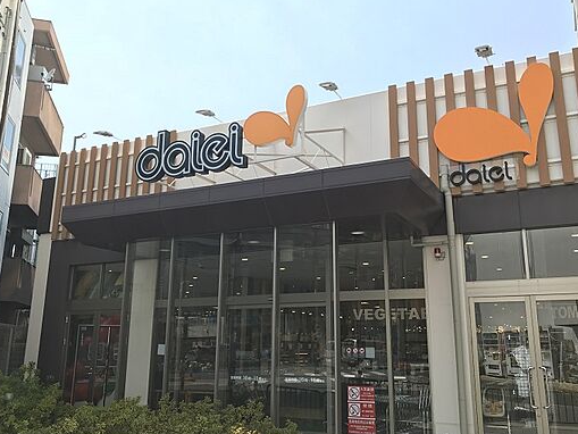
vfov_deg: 43.0
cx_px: 307
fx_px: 551
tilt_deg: +13.9
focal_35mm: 33
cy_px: 207
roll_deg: +0.9
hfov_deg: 55.3
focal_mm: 3.99
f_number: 1.8
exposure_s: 1/1168
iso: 20
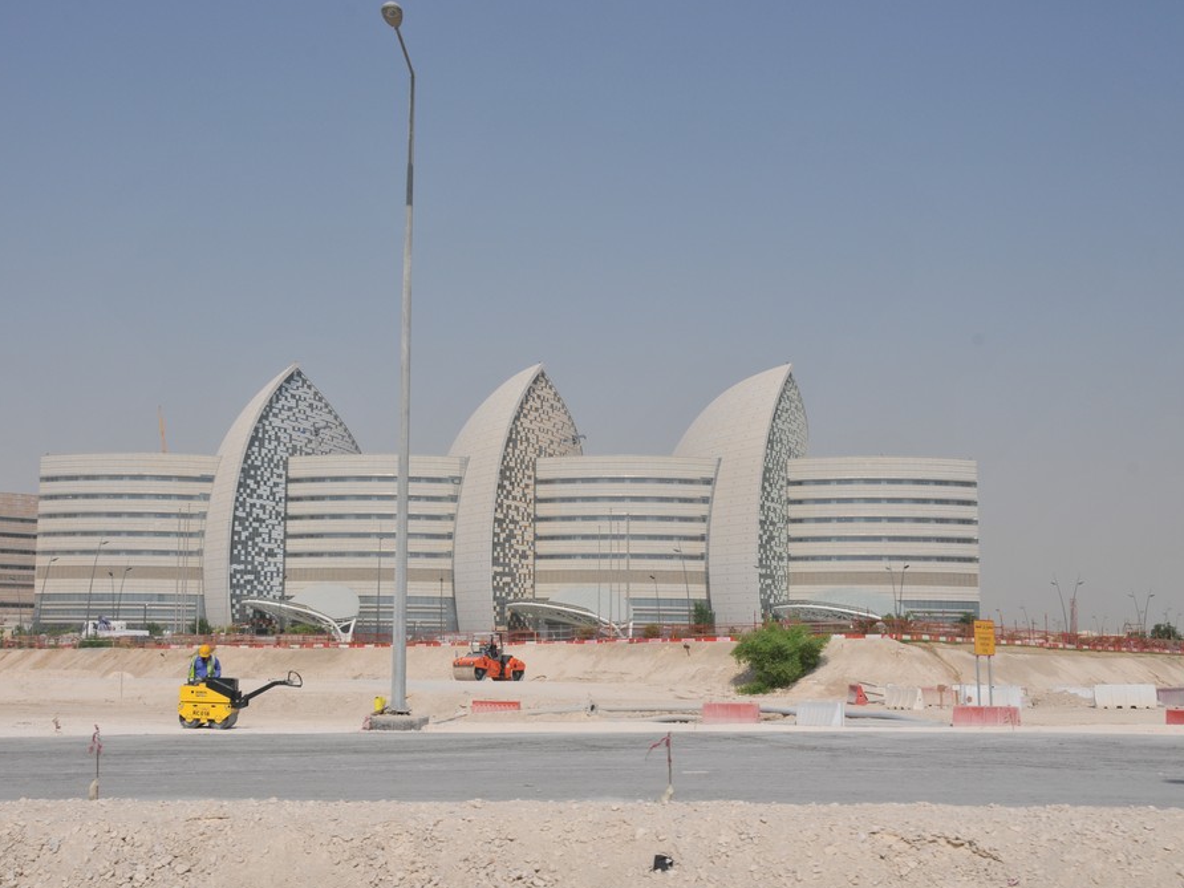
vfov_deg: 33.6
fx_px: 1471
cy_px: 445
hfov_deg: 43.8
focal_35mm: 43
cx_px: 518
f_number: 13
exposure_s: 1/640
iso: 200
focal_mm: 26
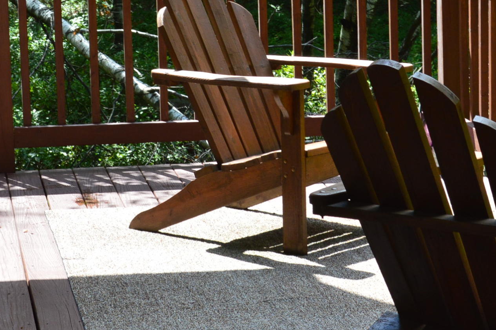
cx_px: 343
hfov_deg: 15.2
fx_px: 1858
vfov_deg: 10.1
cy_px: 54
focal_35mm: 135
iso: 400
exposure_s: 1/200
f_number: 10
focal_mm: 38
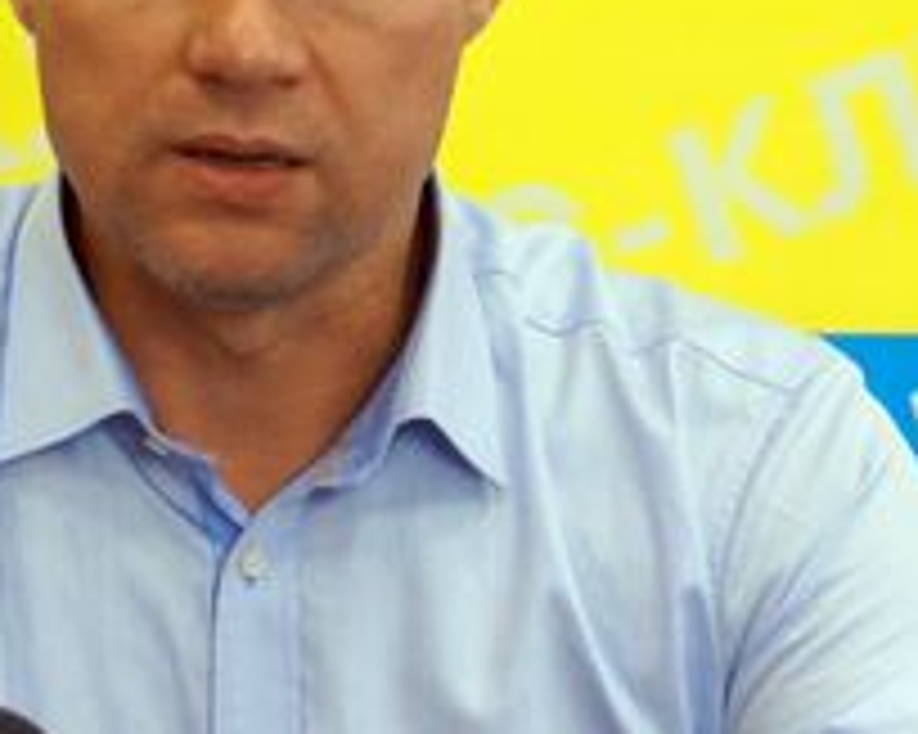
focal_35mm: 363
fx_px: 9847
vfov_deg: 4.3
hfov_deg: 5.3
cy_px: 349
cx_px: 54
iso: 1600
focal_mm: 75
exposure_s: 1/160
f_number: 5.6
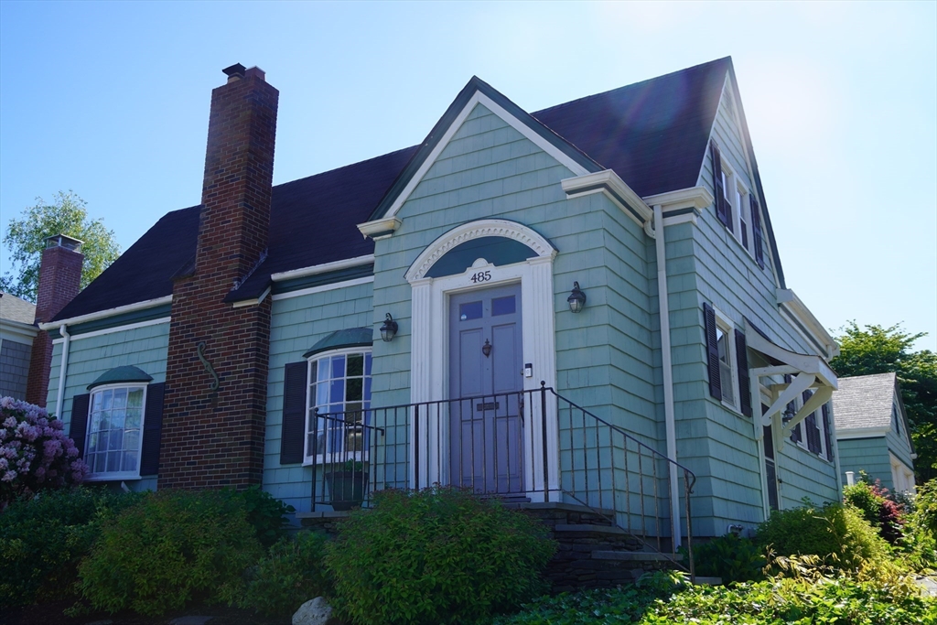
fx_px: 859
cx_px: 468
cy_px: 312
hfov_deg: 57.2
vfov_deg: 40.0
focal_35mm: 33
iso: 100
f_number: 8
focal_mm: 22
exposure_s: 1/125
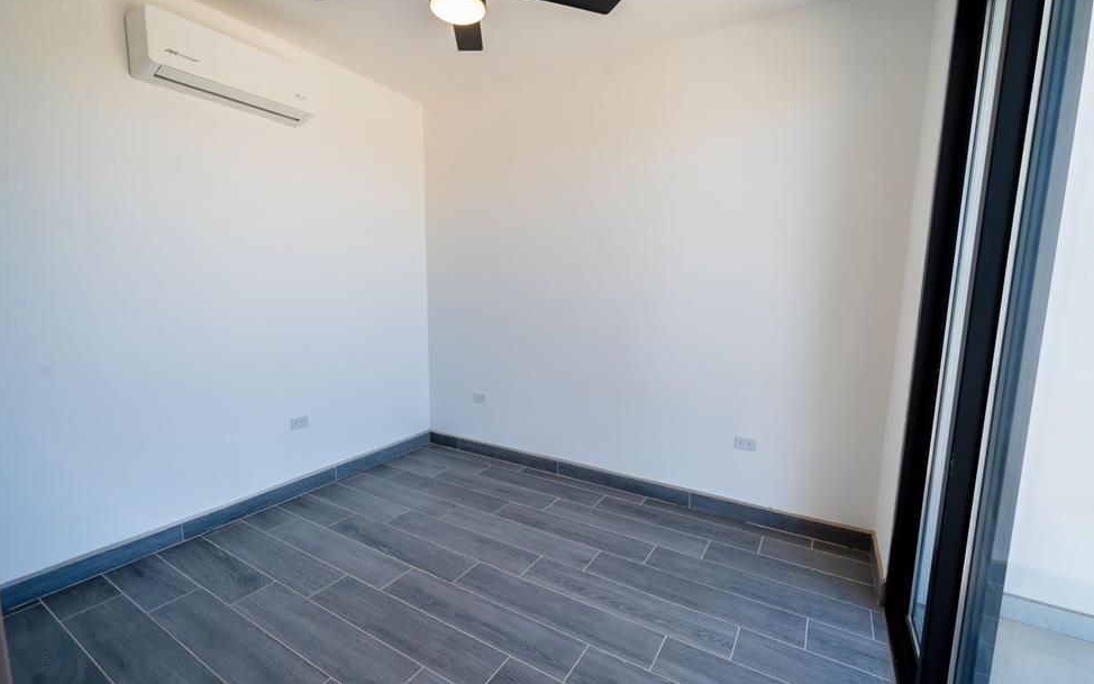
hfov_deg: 101.4
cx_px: 536
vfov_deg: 74.8
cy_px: 349
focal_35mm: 15
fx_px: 447
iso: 400
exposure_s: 1/125
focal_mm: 14
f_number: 5.6
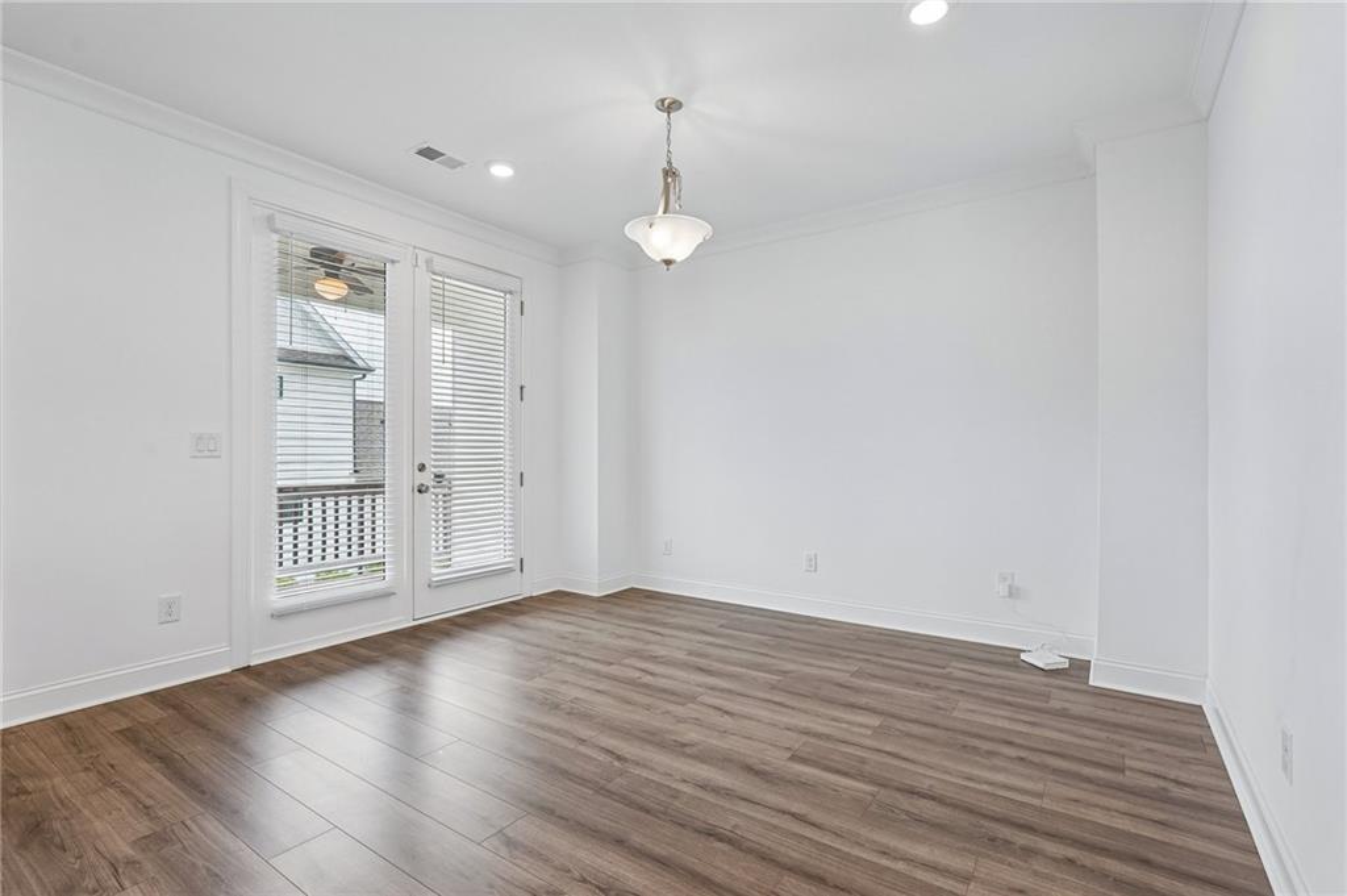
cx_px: 674
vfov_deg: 70.3
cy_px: 448
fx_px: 636
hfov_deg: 93.3
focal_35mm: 17
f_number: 8
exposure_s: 1/80
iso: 800
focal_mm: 17
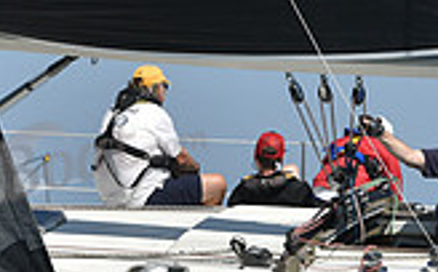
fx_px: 5805
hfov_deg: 4.3
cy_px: 279
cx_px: 347
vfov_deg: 2.7
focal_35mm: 487
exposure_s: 1/1600
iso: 250
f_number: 8
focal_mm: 135
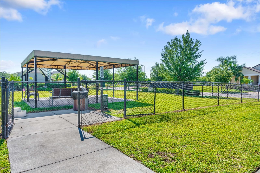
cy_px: 86
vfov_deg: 55.1
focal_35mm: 23
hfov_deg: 76.1
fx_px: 166
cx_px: 130
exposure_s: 1/500
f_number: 8
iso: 200
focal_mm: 23
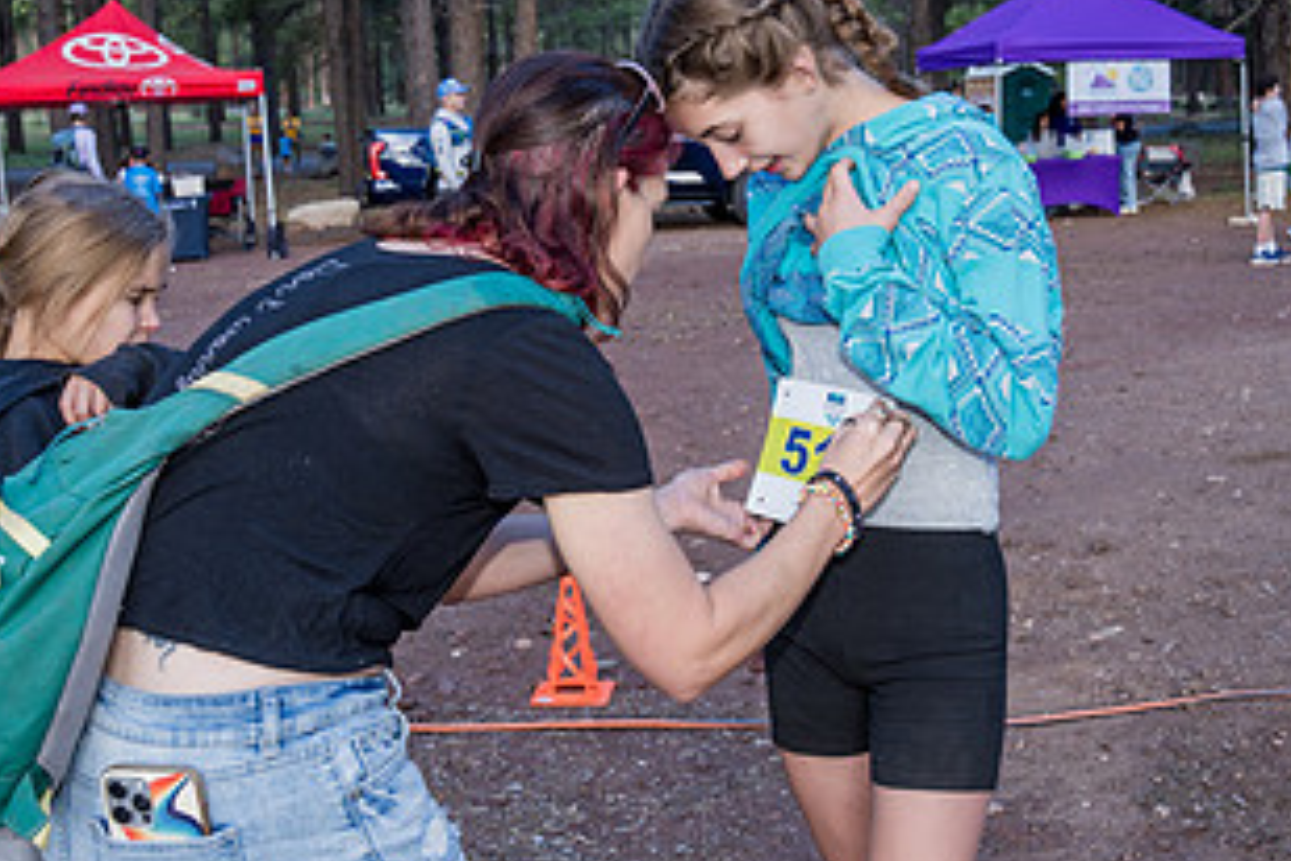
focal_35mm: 45
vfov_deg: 29.9
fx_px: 1614
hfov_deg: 43.2
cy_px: 424
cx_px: 819
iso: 320
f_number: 5
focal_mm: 24
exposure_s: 1/125
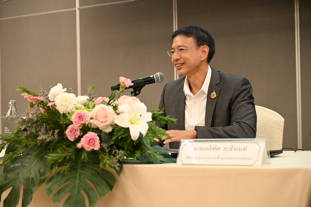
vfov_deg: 19.2
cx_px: 156
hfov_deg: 28.5
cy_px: 104
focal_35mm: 71
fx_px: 613
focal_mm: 71
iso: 6400
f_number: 4
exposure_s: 1/250
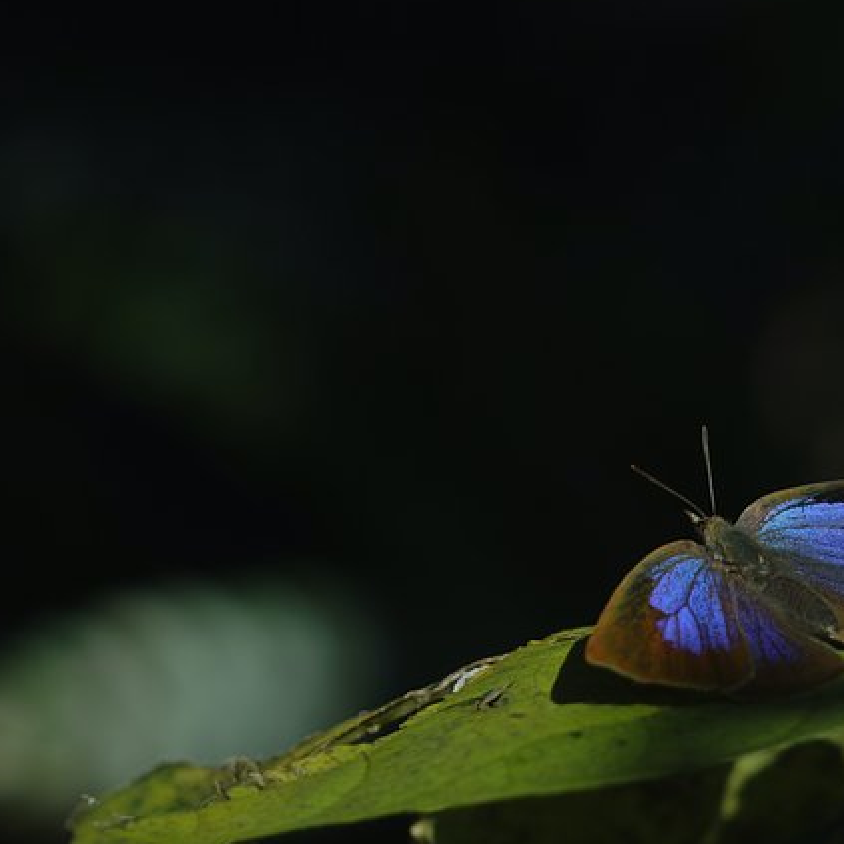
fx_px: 17875
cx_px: 503
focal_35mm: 648
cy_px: 556
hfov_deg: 2.7
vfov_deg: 2.7
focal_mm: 210
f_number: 6.3
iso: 200
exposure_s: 1/320
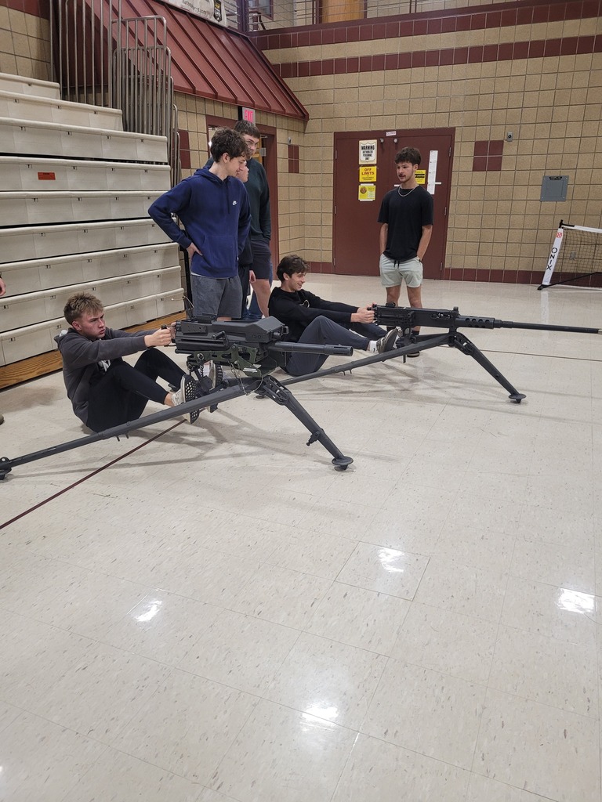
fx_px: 603
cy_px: 401
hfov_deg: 53.1
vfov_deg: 67.3
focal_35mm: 26
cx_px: 301
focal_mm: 5.4
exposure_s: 1/120
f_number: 1.8
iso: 250
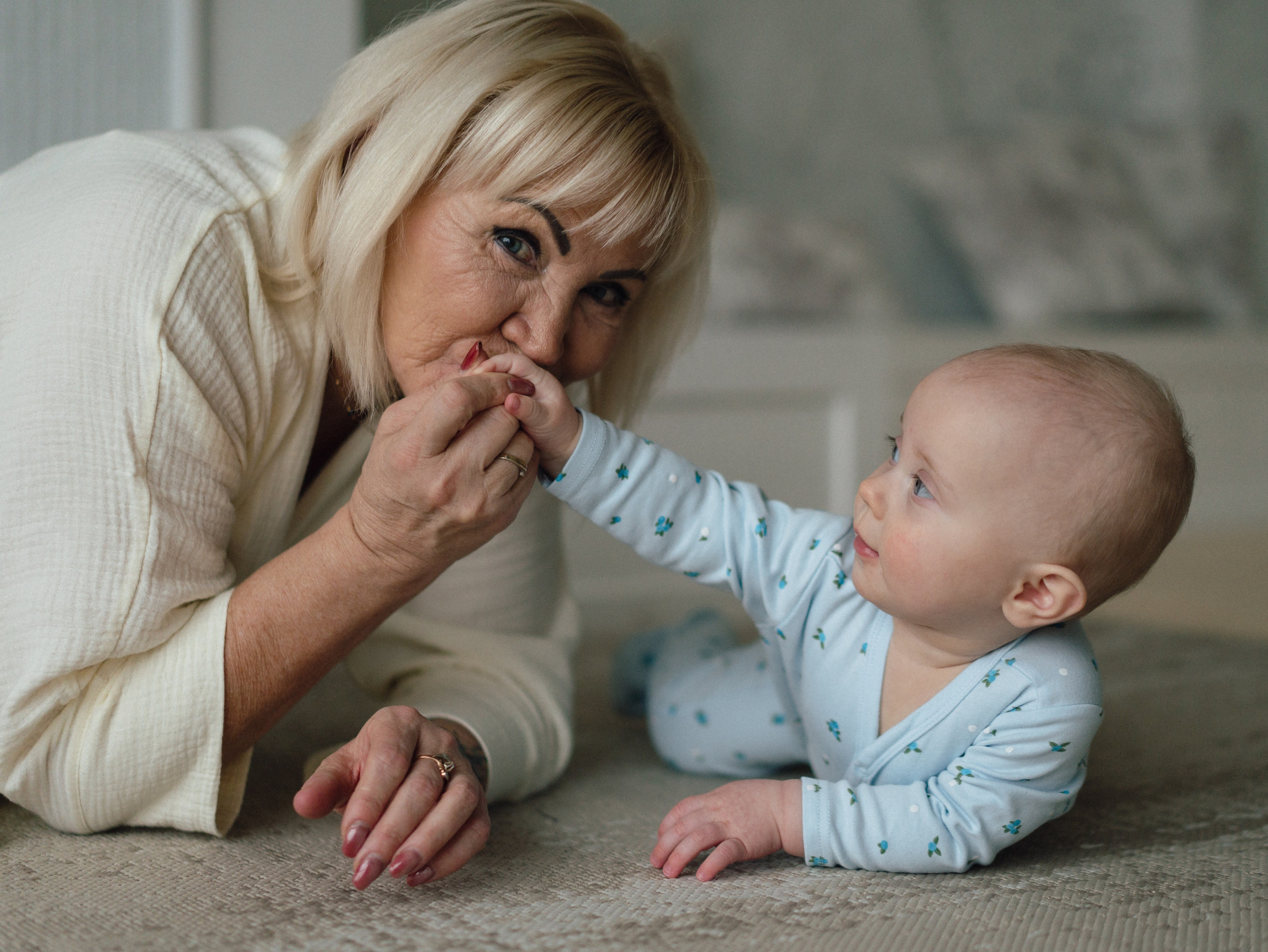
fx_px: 2181
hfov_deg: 32.4
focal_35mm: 60
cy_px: 476
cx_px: 714
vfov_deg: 24.6
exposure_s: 1/640
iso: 800
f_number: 1.8
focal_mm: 55
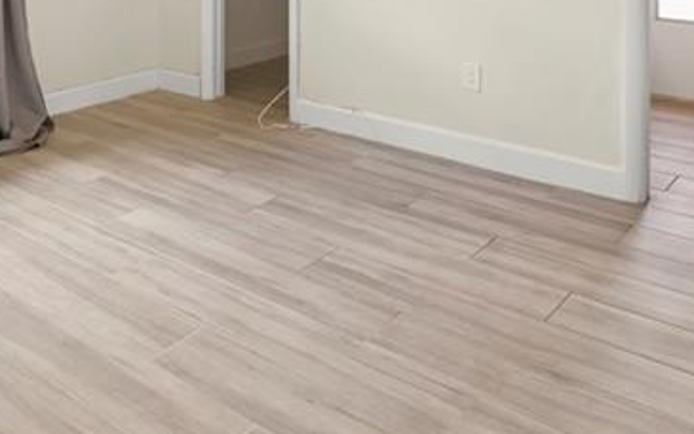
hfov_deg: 48.4
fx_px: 756
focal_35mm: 40
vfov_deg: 28.1
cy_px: -80
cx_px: 230
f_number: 10
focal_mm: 14
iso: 640
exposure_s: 1/2.5
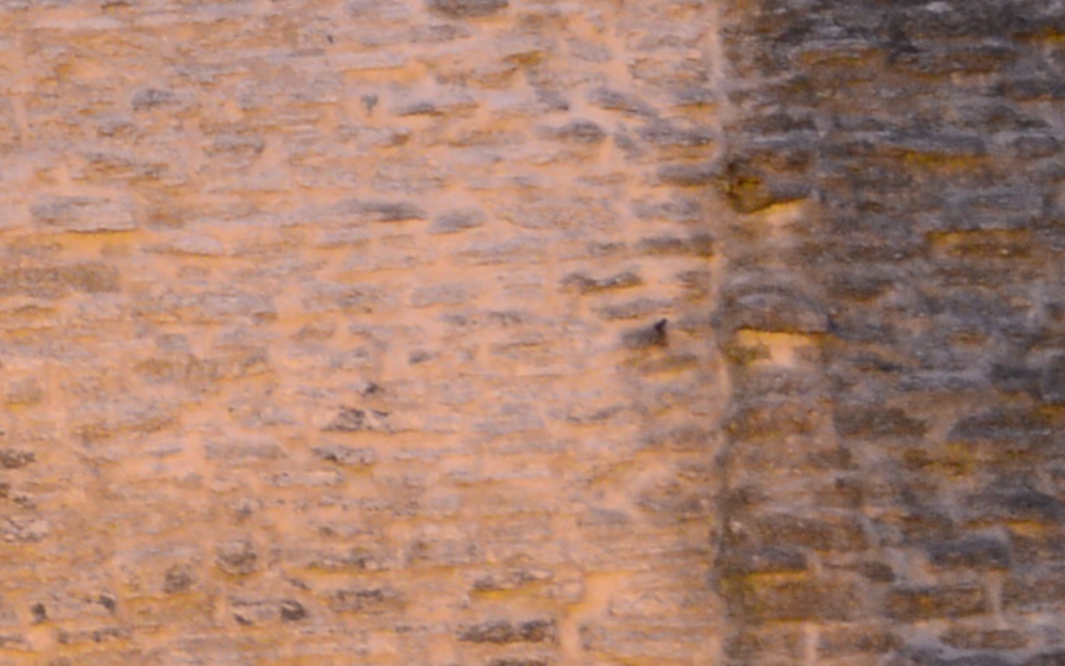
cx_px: -609
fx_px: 4470
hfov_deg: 12.8
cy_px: -191
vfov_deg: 8.4
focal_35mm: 154
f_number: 2.8
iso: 1250
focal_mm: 20
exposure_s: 1/4
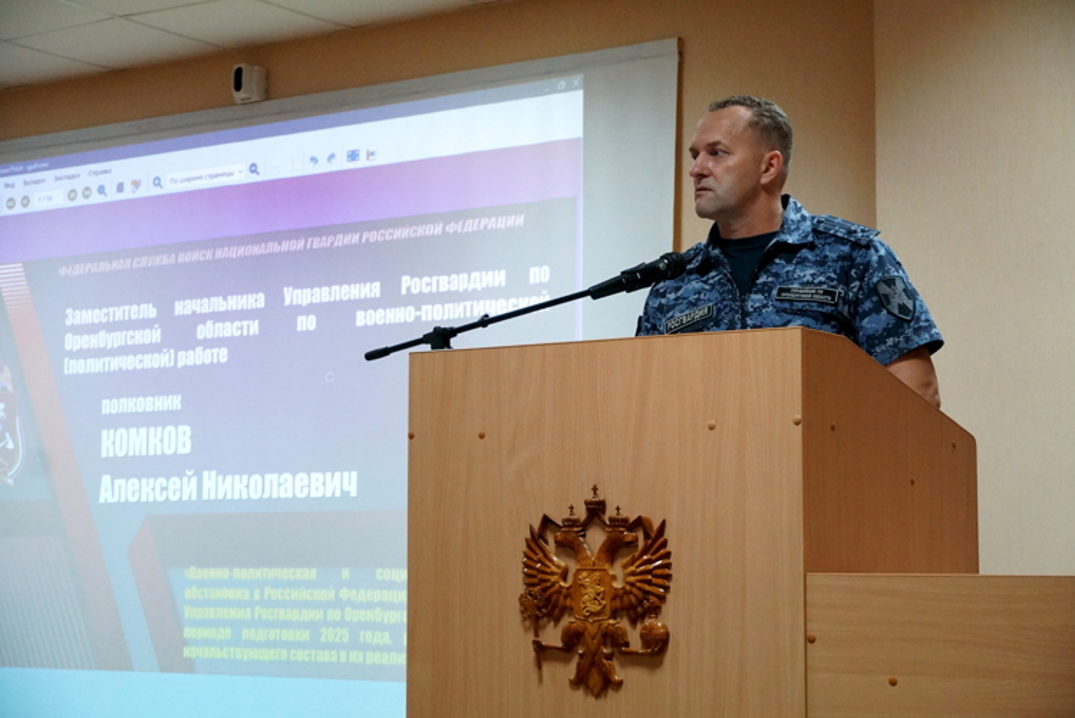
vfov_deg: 19.8
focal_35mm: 69
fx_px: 2061
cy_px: 359
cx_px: 538
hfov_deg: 29.2
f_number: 5
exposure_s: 1/160
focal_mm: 46
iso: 6400
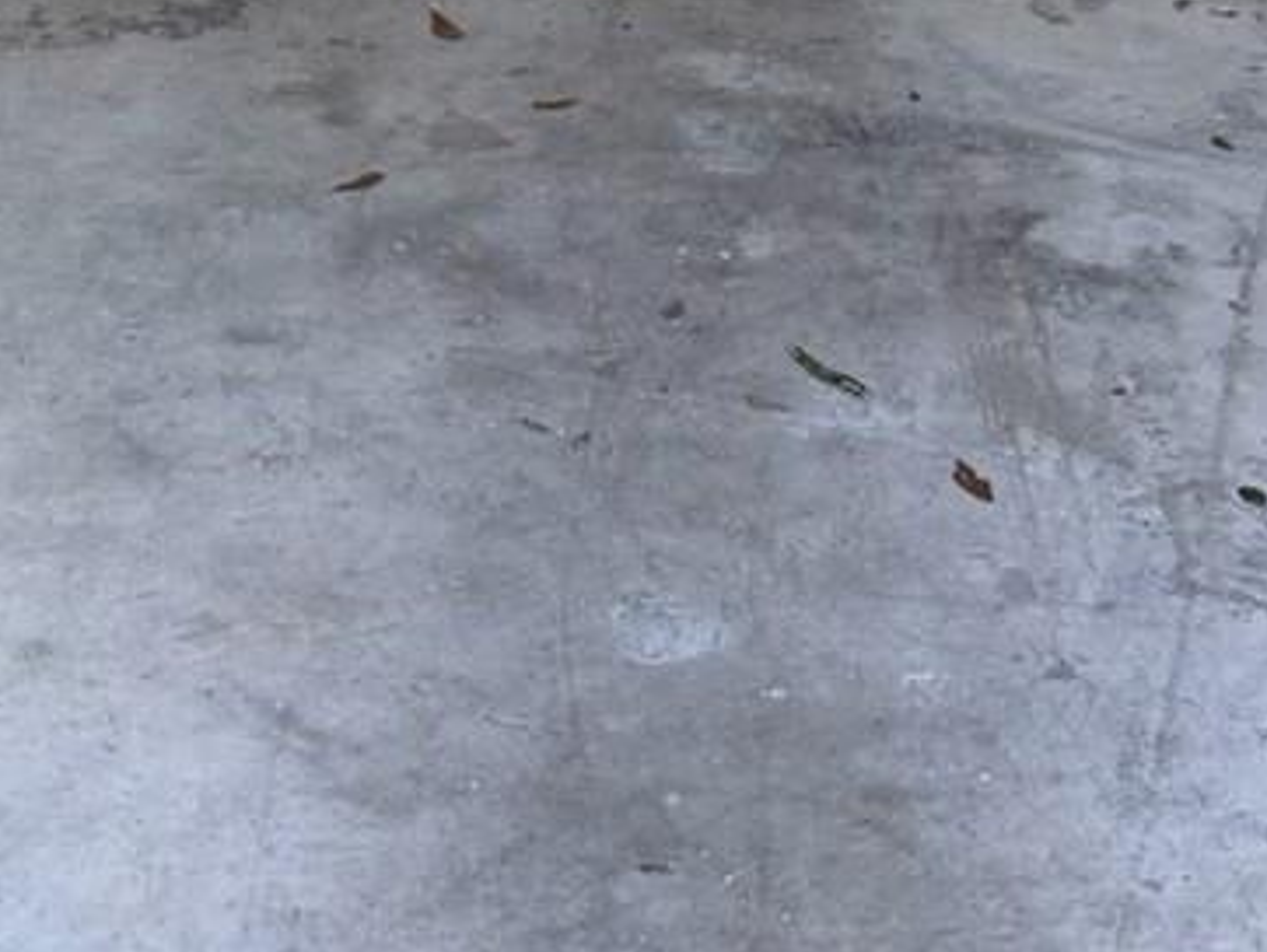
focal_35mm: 106
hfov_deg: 18.3
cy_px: -721
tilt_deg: -7.8
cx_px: 1060
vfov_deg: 12.8
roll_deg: -3.3
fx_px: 3882
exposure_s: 1/121
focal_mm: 6.76
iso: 160
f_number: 1.78
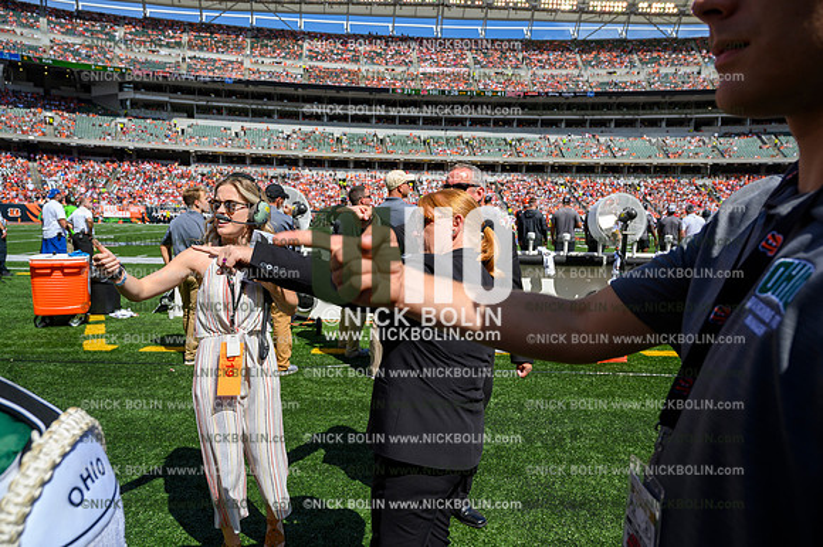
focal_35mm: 24
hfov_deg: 73.8
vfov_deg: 53.1
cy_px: 274
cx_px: 412
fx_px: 548
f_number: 5.6
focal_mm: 24
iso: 100
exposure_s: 1/400
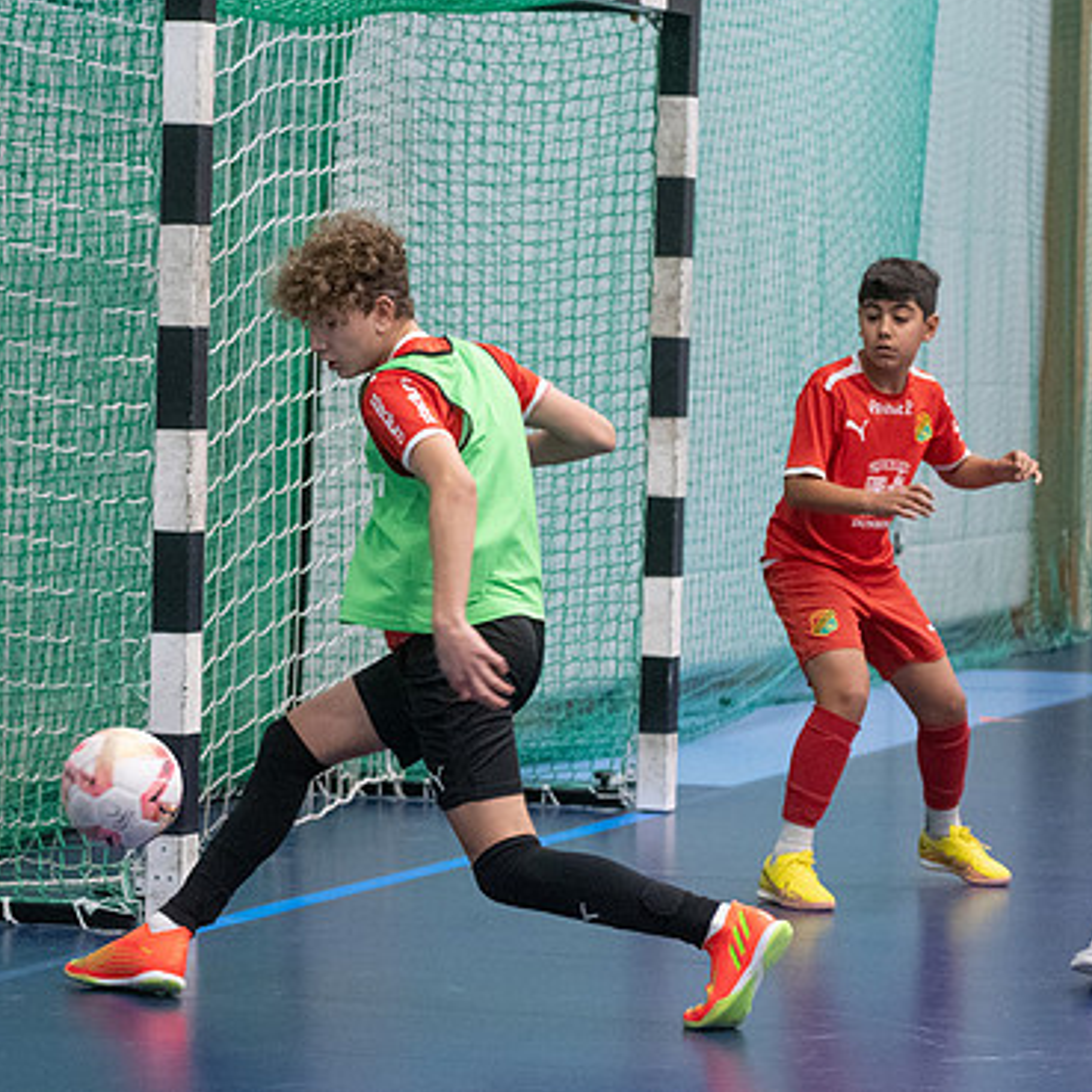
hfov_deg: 12.2
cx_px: 619
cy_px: 525
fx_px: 5104
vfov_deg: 12.2
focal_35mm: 143
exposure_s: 1/400
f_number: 3.2
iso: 3600
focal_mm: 70
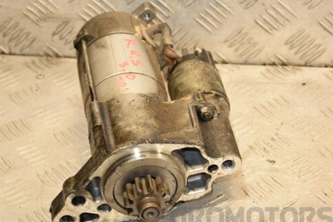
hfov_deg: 17.9
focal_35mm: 114
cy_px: 127
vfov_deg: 12.0
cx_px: 142
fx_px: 1054
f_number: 5.6
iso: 800
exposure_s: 1/200
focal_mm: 62
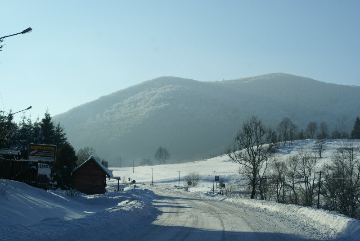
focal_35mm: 82
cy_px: 120
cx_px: 180
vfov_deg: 16.6
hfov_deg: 24.6
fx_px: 826
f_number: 9
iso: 100
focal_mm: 55
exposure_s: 1/320
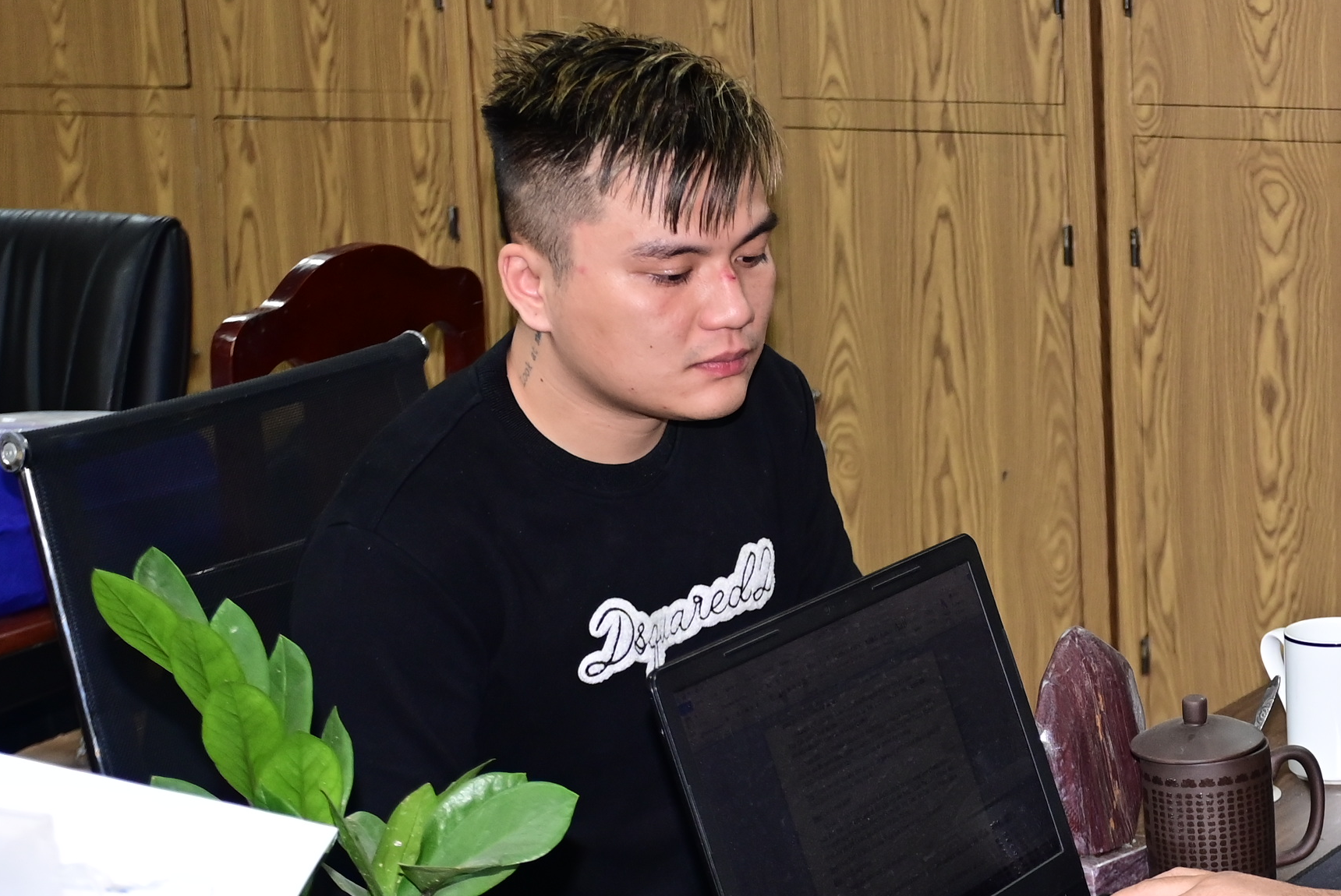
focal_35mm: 89
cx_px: 1088
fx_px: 3318
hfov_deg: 22.5
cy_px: 434
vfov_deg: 15.4
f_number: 4.2
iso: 800
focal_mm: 35
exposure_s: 1/200
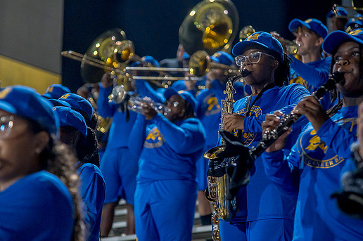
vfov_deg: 10.1
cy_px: 124
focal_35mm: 135
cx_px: 174
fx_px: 1360
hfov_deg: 15.2
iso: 2000
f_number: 4
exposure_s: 1/200
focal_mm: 120
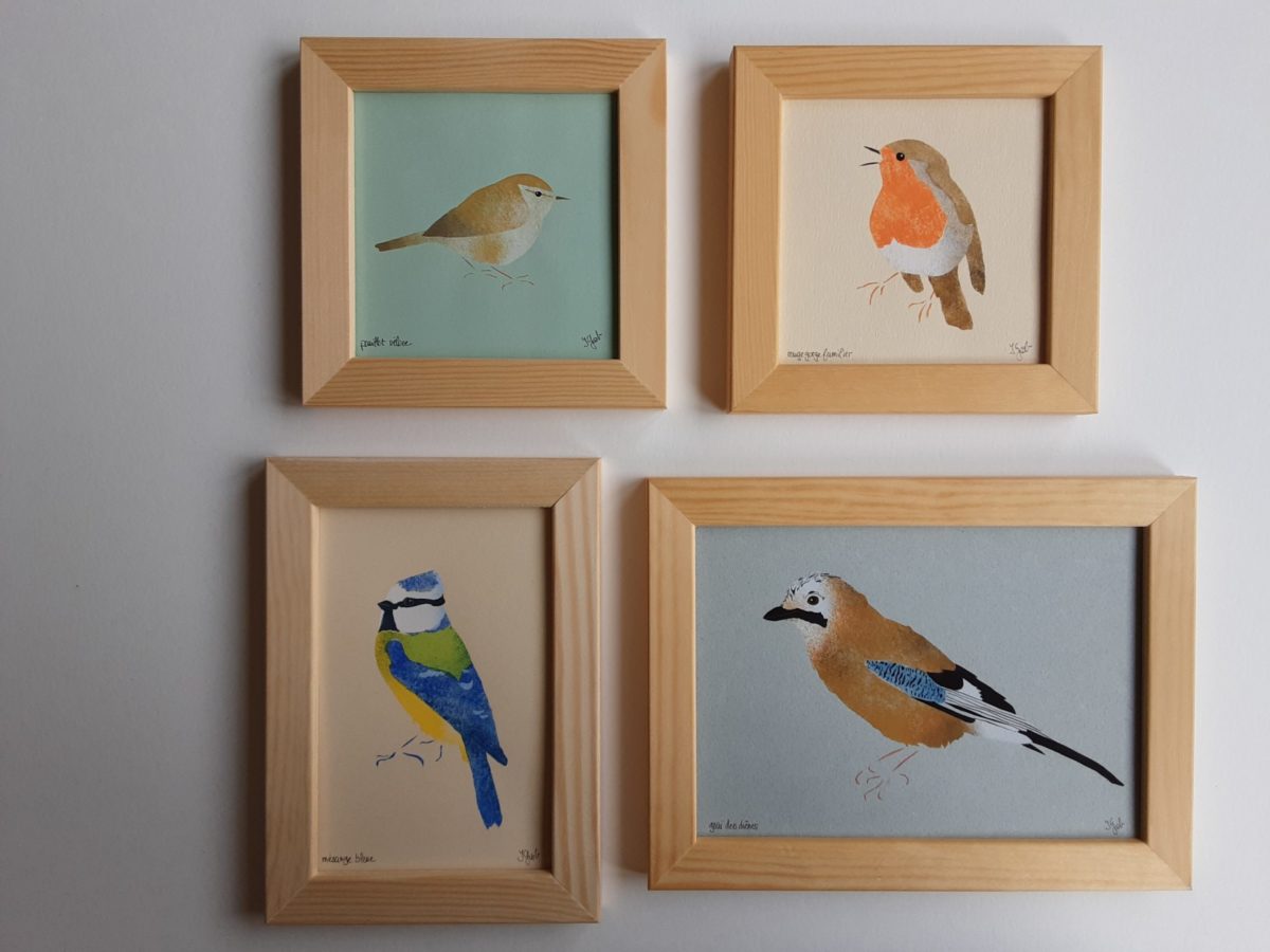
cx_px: 635
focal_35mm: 28
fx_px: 1027
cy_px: 476
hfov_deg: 63.4
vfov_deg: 49.7
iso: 40
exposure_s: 1/100
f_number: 1.9
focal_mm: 2.9
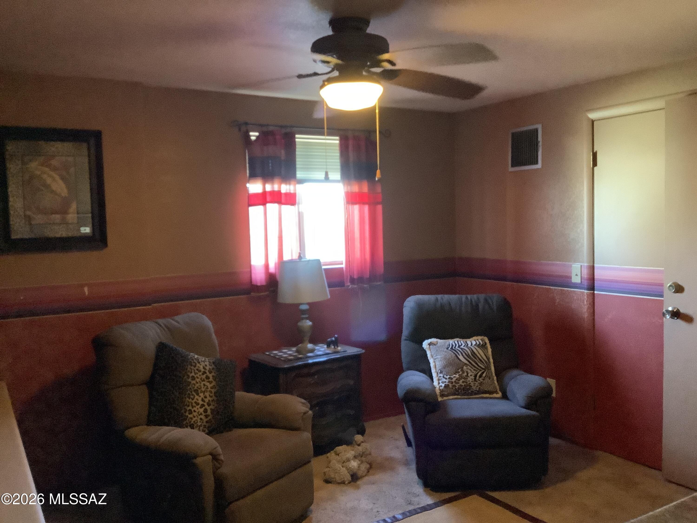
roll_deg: +1.7
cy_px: 262
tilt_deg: -4.5
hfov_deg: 58.4
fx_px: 624
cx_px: 348
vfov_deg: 45.4
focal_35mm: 31
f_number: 2.4
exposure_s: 1/24
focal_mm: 3.3
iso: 800
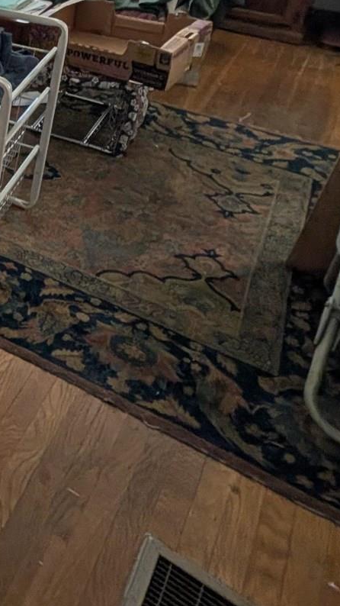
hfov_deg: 19.9
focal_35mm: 38
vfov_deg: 46.3
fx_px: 610
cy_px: 34
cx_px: -309
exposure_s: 1/31.5
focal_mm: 2.02
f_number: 1.7
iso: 56
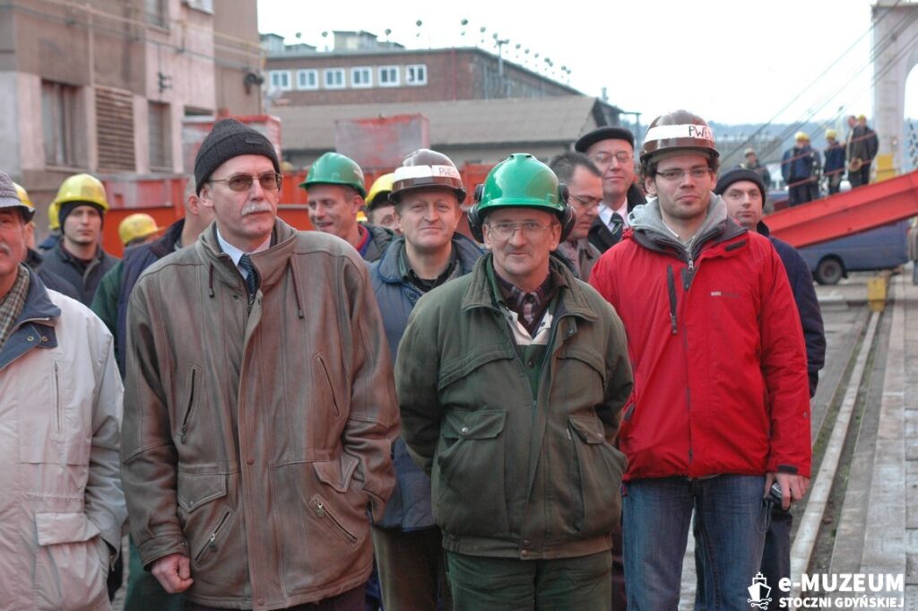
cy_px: 306
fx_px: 2675
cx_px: 459
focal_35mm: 105
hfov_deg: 19.5
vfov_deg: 13.0
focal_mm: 70
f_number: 7.1
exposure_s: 1/125
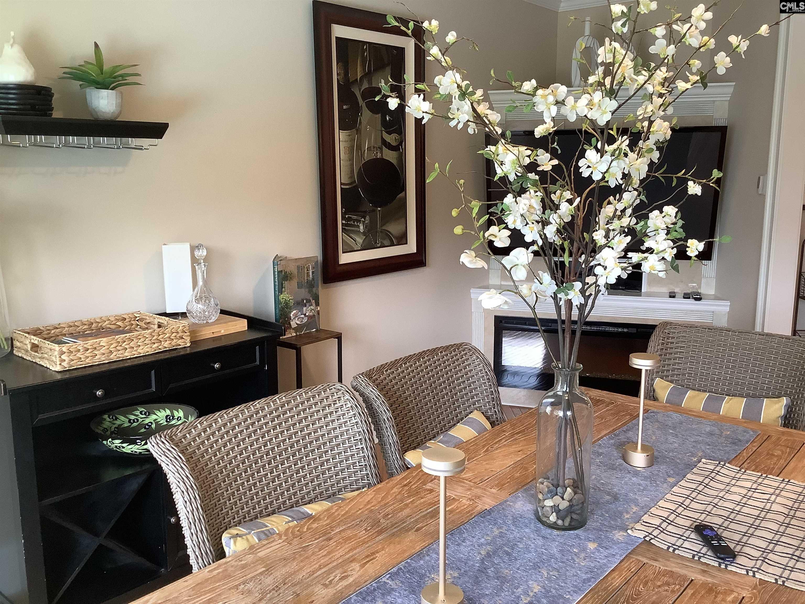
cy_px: 302
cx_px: 402
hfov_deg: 58.4
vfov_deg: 45.4
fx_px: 721
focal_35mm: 31
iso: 100
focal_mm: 3.3
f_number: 2.4
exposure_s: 1/50
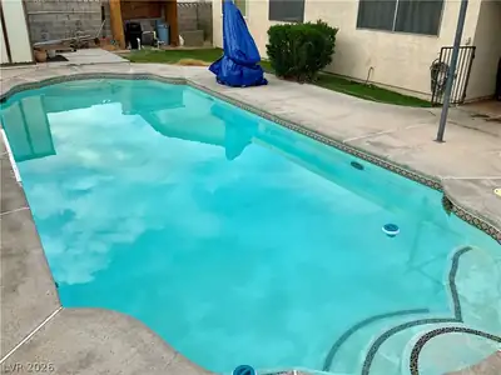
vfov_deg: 48.2
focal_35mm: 29
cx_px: 250
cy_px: 188
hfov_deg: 61.7
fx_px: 420
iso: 16
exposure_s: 1/869
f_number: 1.8
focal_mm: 3
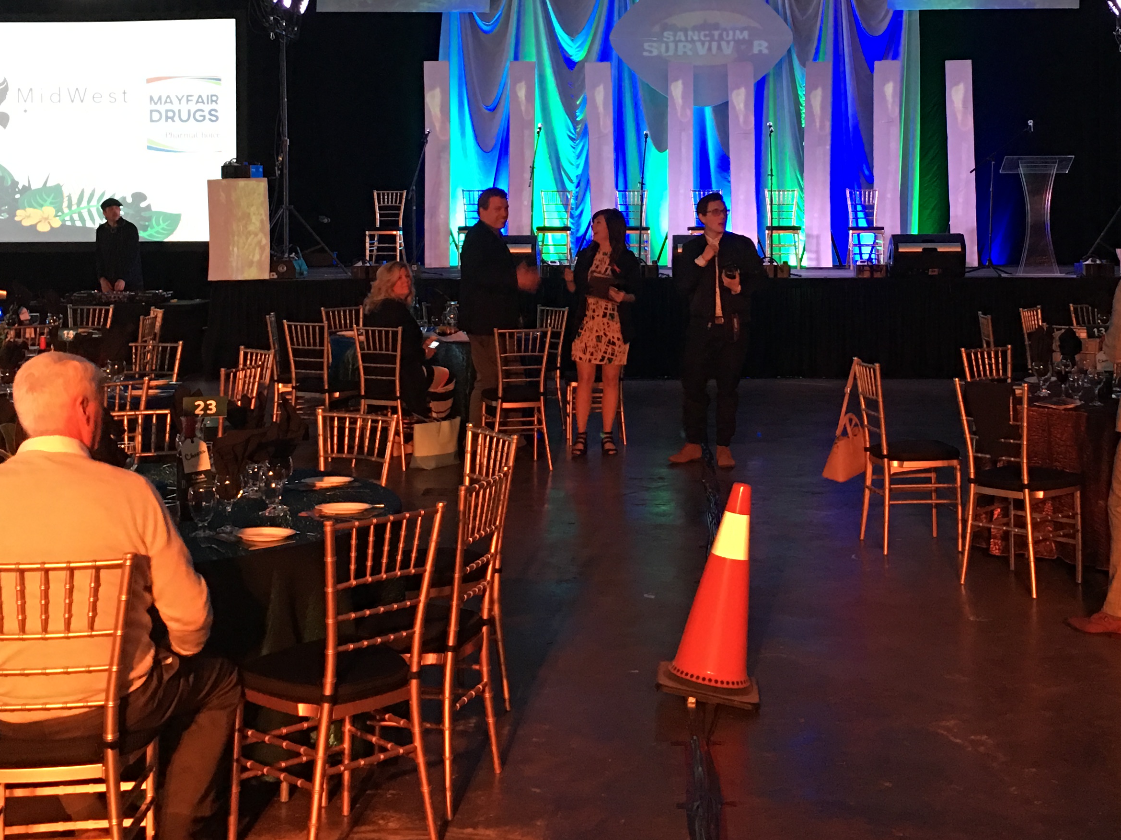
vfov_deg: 28.6
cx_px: 679
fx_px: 1619
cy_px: 195
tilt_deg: -0.4
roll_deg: -0.7
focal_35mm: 50
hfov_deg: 38.0
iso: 80
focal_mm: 4.15
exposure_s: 1/10
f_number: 2.2
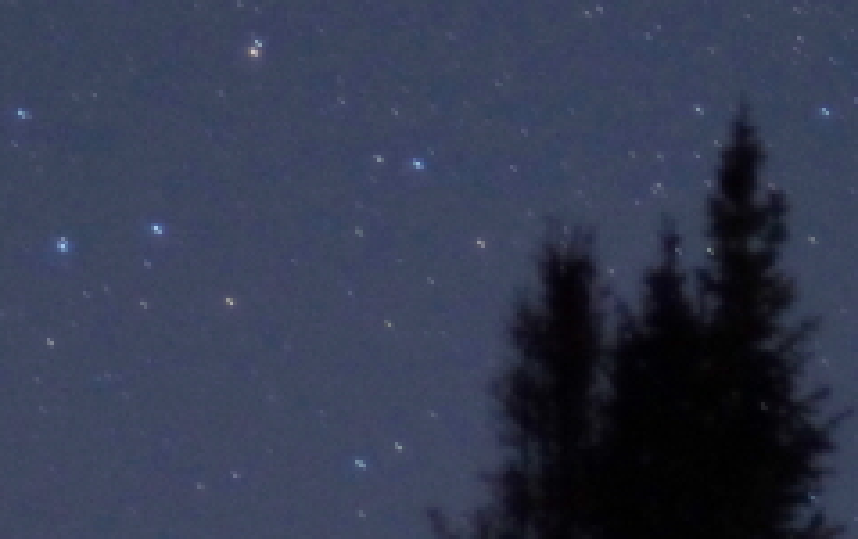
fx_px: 7468
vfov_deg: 4.1
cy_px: -499
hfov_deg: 6.6
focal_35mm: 319
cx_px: 713
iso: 400
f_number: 1.4
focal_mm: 50
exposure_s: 15
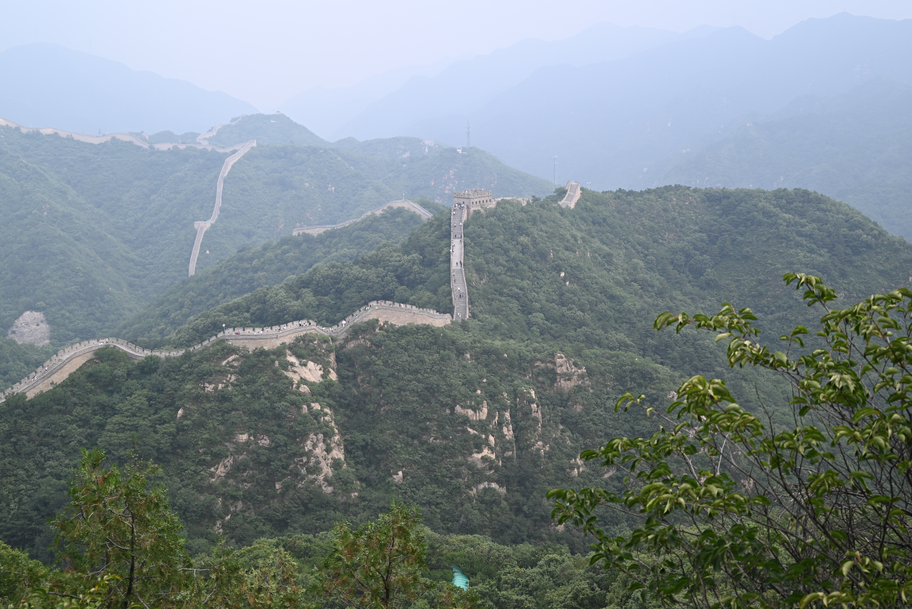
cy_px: 304
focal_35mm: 50
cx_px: 456
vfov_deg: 27.0
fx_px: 1267
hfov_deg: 39.6
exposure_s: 1/200
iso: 100
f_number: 7.1
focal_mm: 50
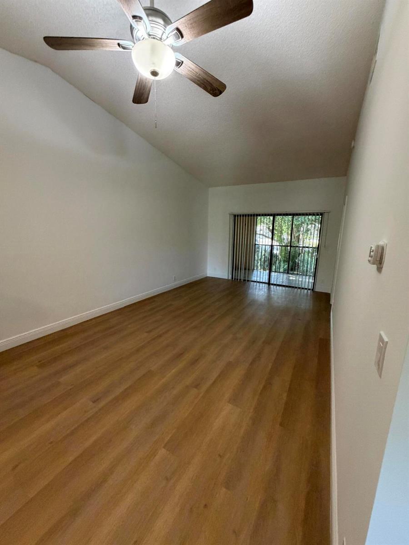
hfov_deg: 85.7
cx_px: 204
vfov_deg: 102.1
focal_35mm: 14
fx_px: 221
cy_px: 272
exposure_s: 1/60
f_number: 2.2
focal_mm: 2.22
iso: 500
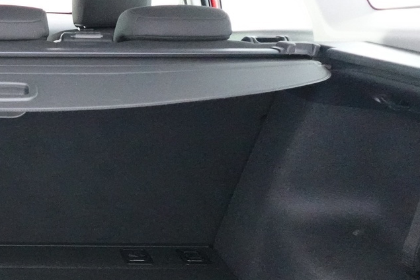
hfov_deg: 34.6
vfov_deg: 26.0
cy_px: 230
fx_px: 595
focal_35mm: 51
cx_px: -19
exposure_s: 1/80
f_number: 2
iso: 6400
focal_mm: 7.6
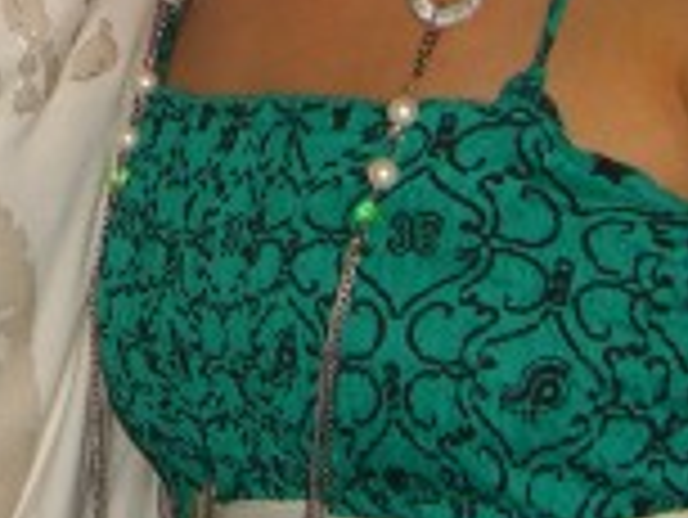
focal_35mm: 149
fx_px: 2964
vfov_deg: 9.5
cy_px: -378
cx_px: 99
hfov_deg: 13.2
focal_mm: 7.9
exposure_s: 1/60
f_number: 2.8
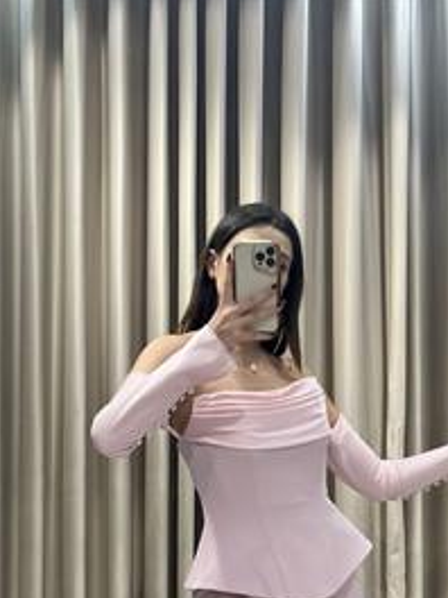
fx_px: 1674
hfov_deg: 15.2
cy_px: 597
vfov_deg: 19.6
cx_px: 290
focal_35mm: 97
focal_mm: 6.86
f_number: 1.78
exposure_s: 1/310
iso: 64
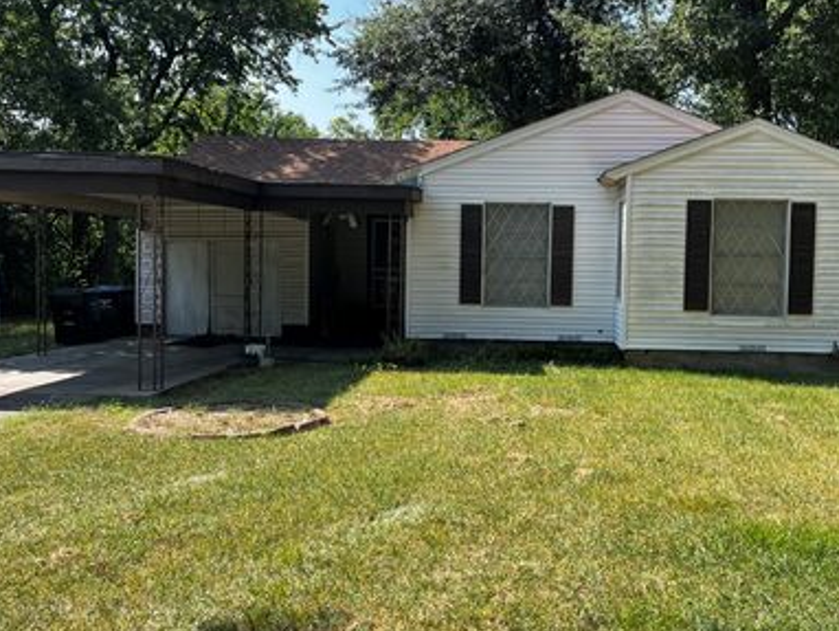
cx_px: 494
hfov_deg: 53.6
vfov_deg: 41.8
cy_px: 318
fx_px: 825
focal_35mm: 34
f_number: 1.6
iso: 50
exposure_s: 1/1186
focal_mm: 5.1
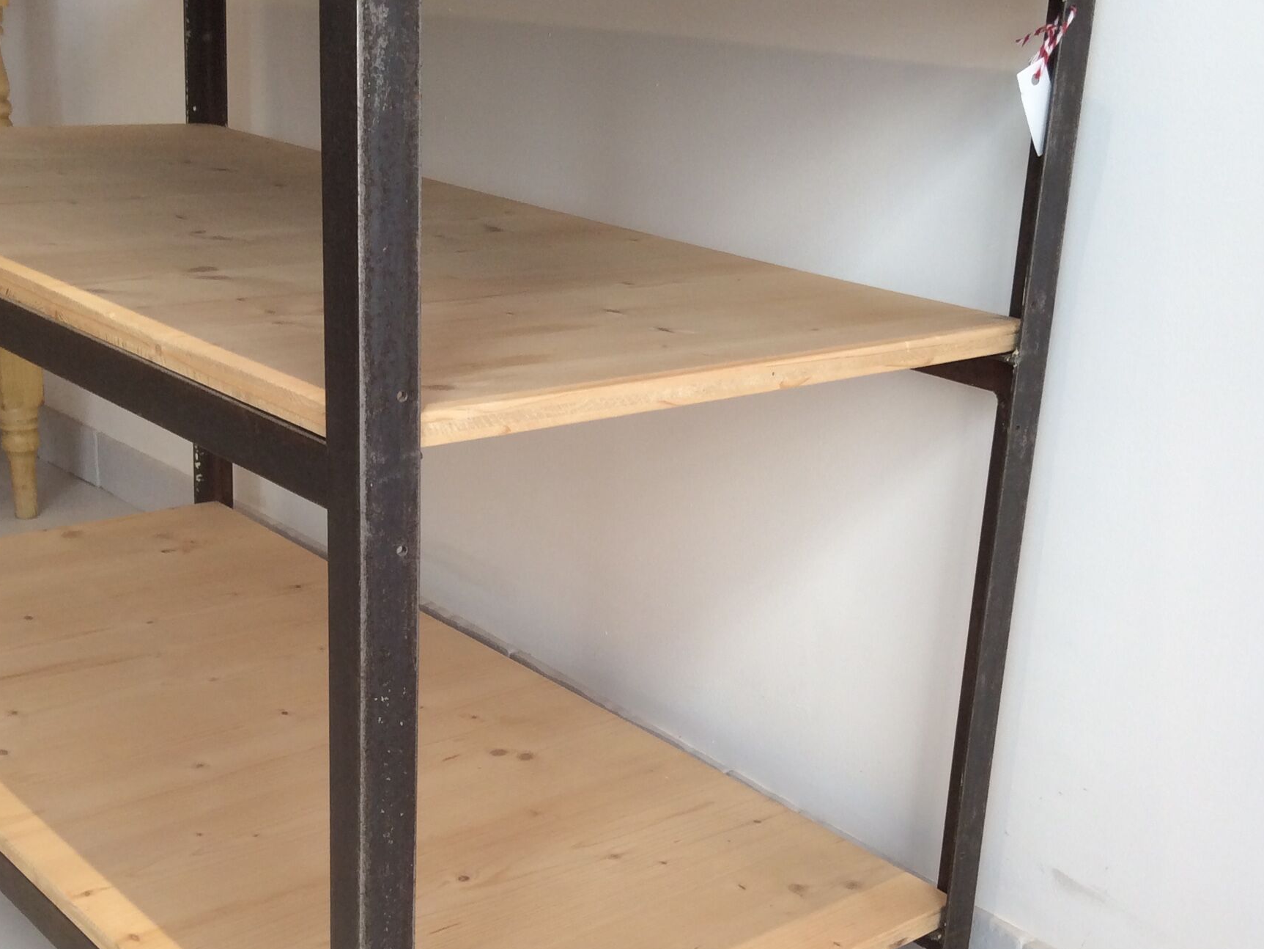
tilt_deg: -20.0
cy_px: 585
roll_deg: -3.2
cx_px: 676
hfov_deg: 39.6
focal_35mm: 48
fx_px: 1753
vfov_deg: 30.2
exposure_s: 1/33
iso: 32
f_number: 2.4
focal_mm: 3.3
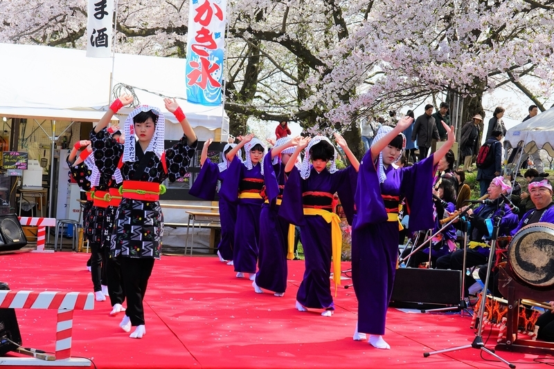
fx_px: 723
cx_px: 277
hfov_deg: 41.9
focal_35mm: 47
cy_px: 184
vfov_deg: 28.7
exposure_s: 1/125
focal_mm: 47
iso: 100
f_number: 10
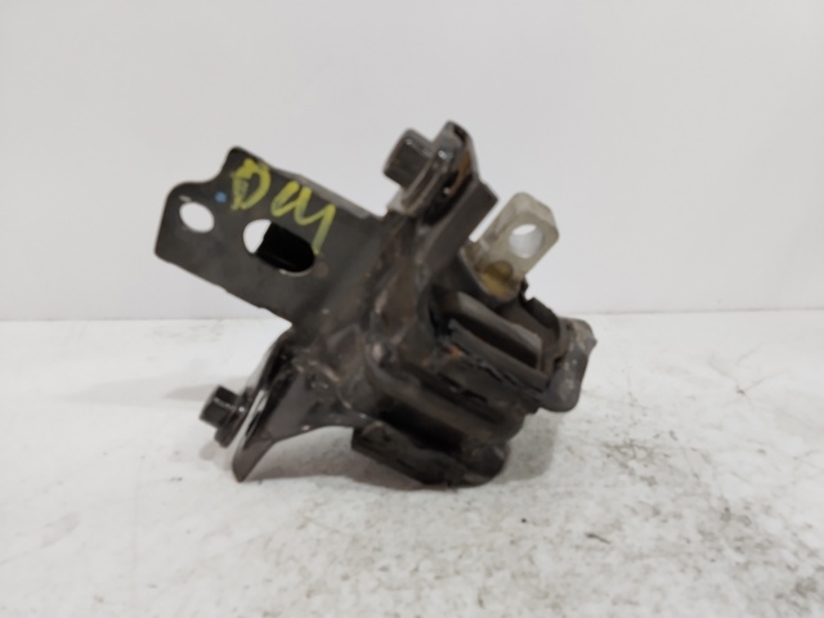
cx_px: 412
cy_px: 309
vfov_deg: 53.1
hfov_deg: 67.3
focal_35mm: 26
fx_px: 619
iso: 59
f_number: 2
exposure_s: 1/100
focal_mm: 2.78
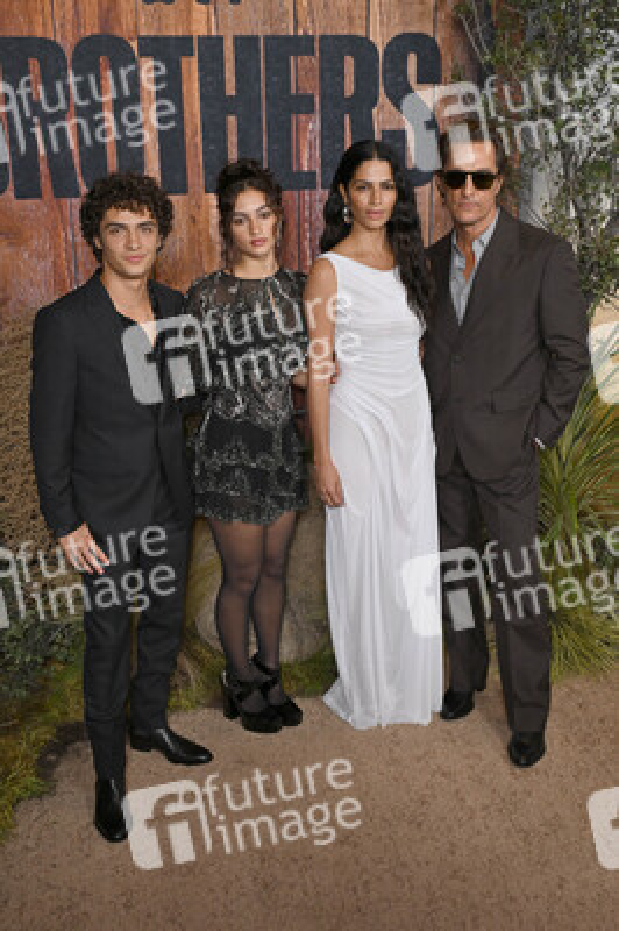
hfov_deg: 37.8
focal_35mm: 35
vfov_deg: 54.5
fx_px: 904
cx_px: 310
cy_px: 466
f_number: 7.1
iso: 1000
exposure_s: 1/250
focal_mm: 35
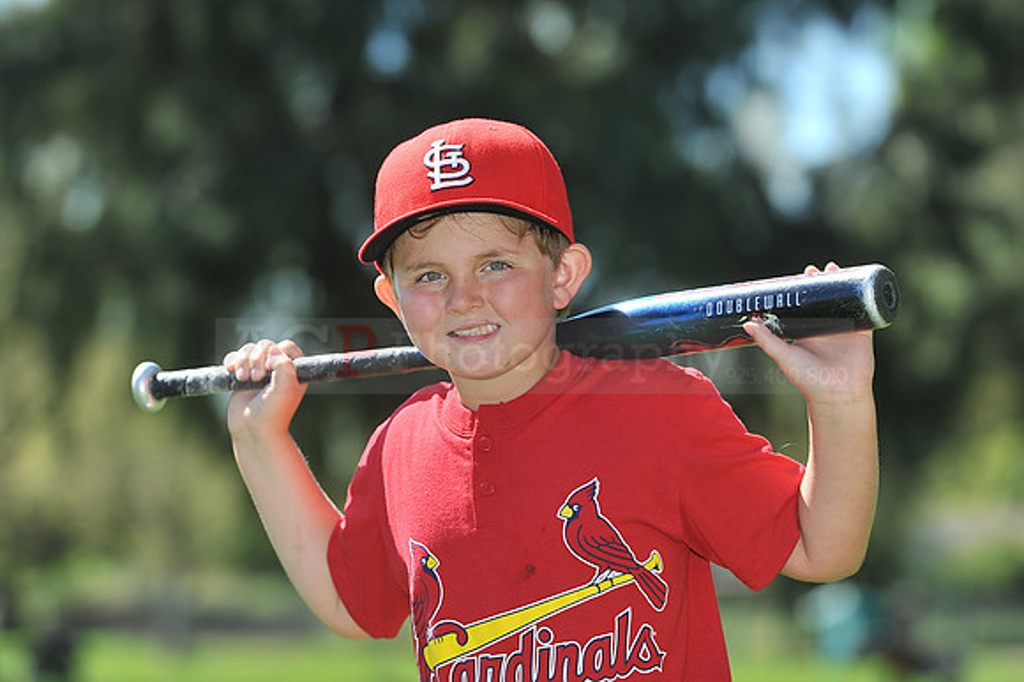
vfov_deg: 6.9
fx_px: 5685
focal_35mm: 200
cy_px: 341
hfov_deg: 10.3
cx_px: 512
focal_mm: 200
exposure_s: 1/640
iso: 200
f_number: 5.6
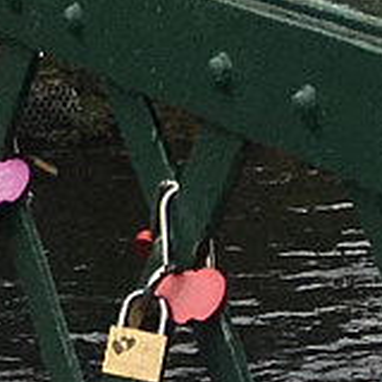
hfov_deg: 5.9
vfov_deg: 6.4
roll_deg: +1.7
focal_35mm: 257
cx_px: -1091
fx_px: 3209
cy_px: -583
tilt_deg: +2.0
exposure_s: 1/452
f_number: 2.2
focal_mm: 4.15
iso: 25
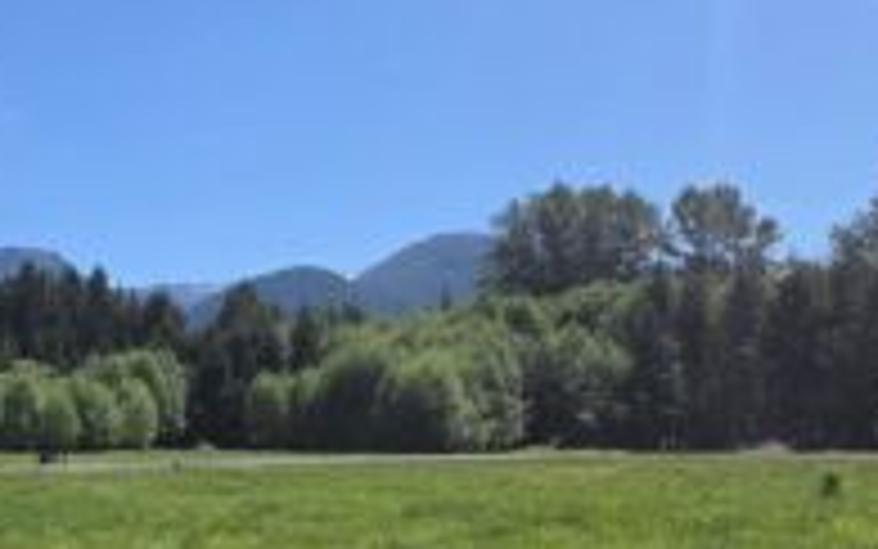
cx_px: 5
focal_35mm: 50
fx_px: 1197
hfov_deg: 36.3
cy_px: 369
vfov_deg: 25.7
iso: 80
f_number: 1.8
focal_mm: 5.4
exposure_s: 1/4980
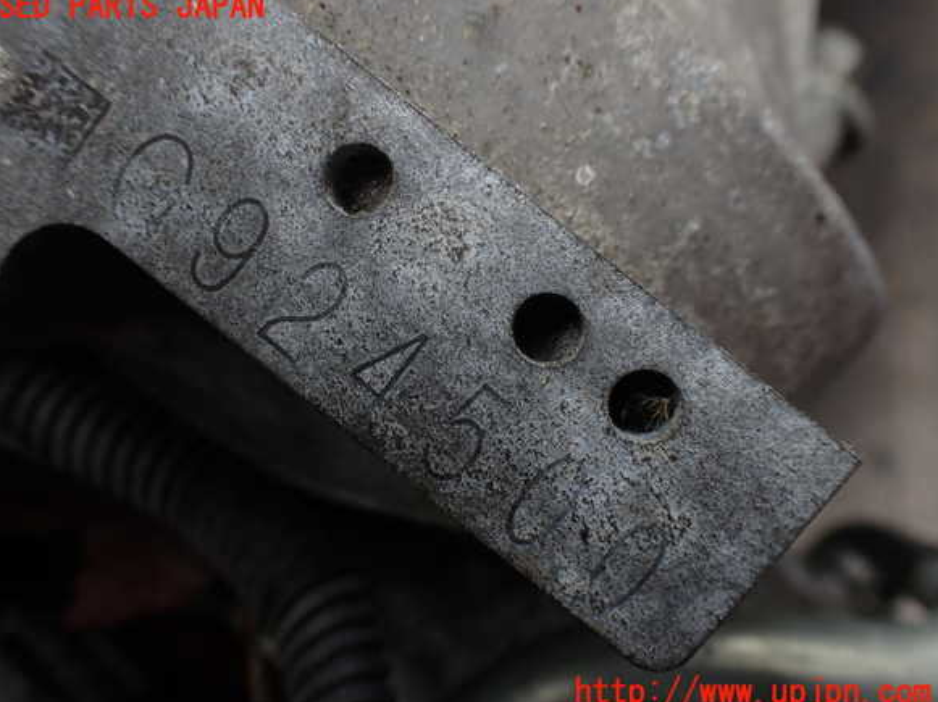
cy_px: 350
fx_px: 839
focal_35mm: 31
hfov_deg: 58.4
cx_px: 455
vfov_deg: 45.4
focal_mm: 5.4
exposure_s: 1/160
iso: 100
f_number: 3.2
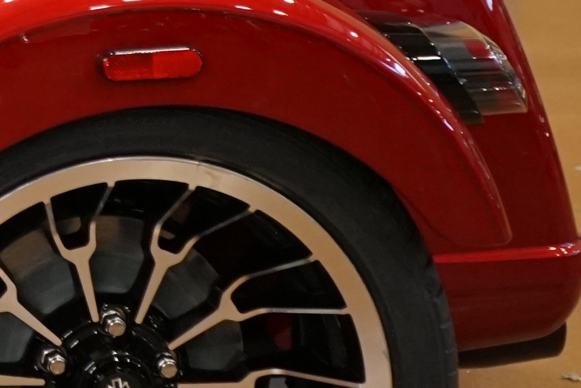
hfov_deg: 12.2
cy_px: -240
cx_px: -507
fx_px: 2469
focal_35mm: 153
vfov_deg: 8.7
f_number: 4
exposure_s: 1/160
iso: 1250
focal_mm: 29
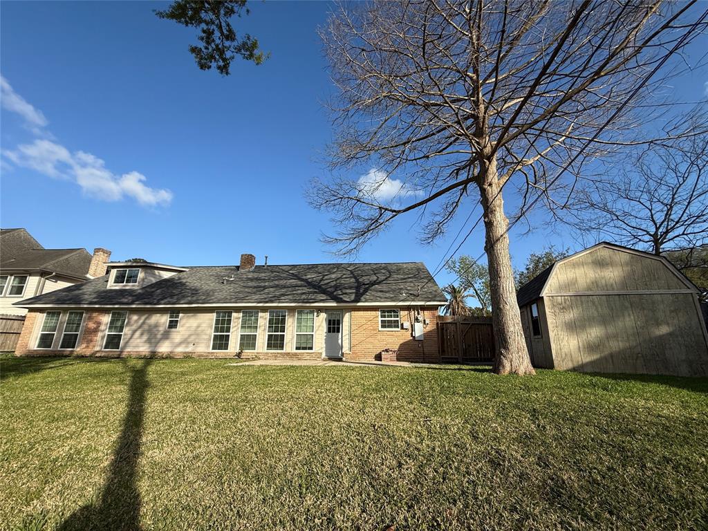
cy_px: 266
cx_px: 354
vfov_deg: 85.7
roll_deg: -1.0
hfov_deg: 102.1
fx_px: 286
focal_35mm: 14
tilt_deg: +17.1
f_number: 2.2
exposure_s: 1/1698
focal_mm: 2.22
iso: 50
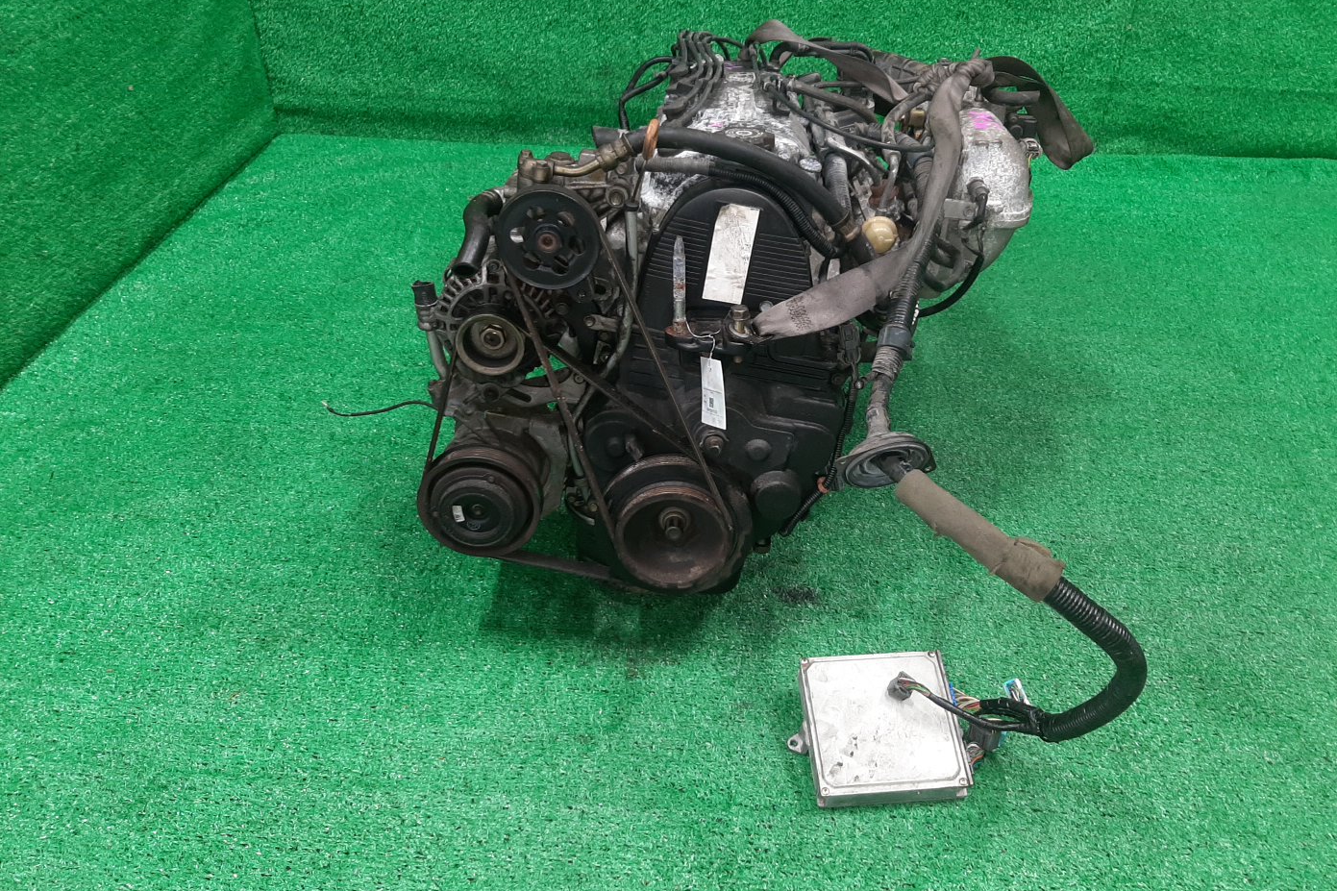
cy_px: 415
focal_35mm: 28
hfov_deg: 65.5
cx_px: 691
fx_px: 1040
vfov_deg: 46.4
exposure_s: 1/50
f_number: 1.7
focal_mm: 3.93
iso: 137
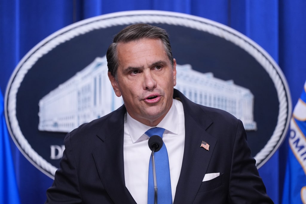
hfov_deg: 5.2
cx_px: 153
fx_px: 3399
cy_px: 102
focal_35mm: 400
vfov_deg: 3.4
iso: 2000
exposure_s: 1/160
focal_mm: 400
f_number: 5.6
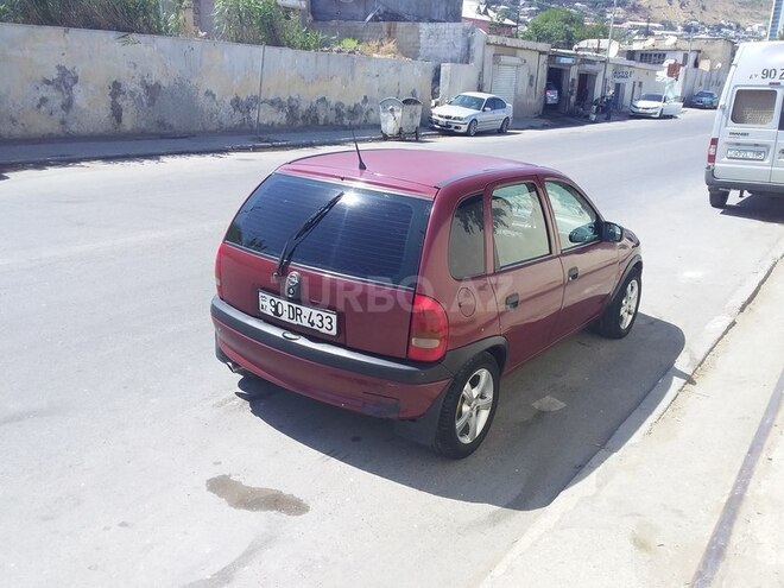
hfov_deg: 58.4
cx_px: 392
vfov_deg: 45.4
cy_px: 294
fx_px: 702
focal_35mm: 31
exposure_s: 1/695
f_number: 2.2
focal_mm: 3.3
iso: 40
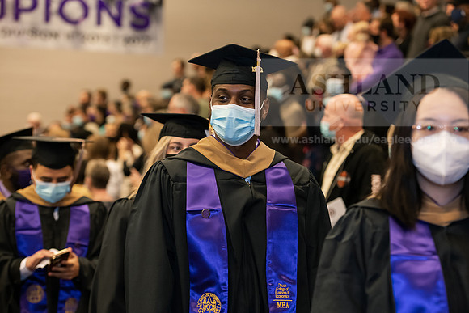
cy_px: 156
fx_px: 1368
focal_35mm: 105
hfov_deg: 19.5
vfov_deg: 13.0
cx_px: 234
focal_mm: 105
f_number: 4
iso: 2000
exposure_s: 1/200
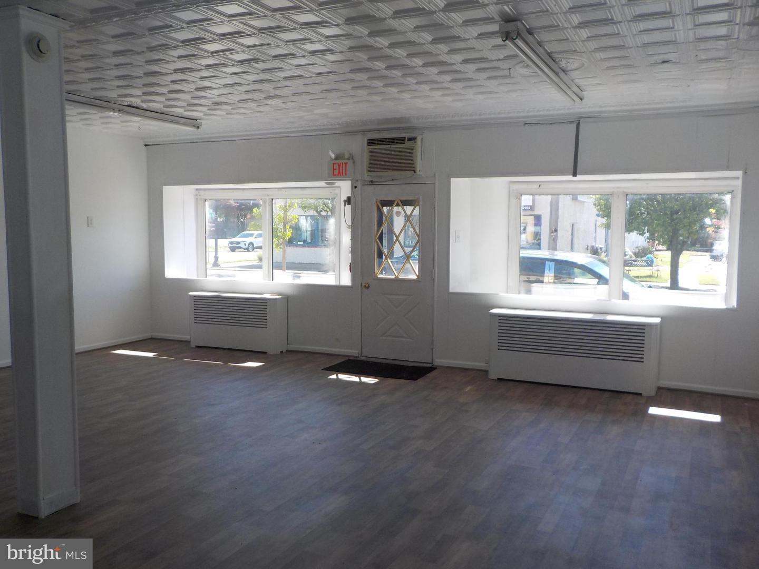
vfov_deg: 46.8
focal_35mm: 30
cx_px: 380
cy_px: 284
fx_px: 658
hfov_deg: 60.0
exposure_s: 1/250
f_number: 3.3
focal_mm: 4.1
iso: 125
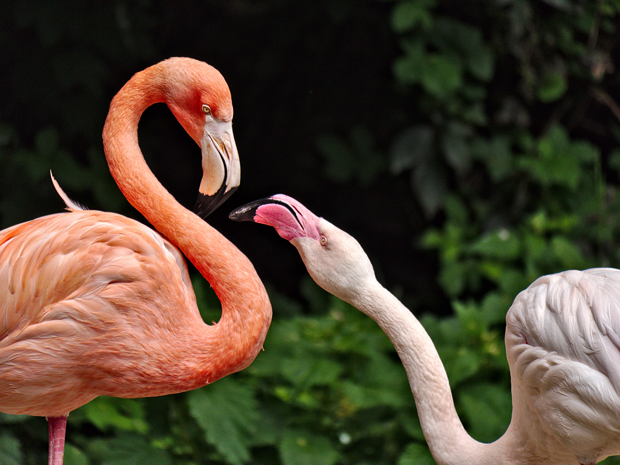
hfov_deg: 3.2
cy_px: 232
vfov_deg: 2.4
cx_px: 310
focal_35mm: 623
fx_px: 11163
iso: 800
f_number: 5.6
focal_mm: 300
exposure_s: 1/640
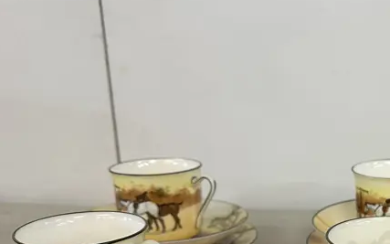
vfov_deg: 20.7
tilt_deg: -19.2
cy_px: 235
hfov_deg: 30.6
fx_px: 648
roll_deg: -0.9
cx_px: 408
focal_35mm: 61
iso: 100
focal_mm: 6.86
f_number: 1.78
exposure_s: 1/100
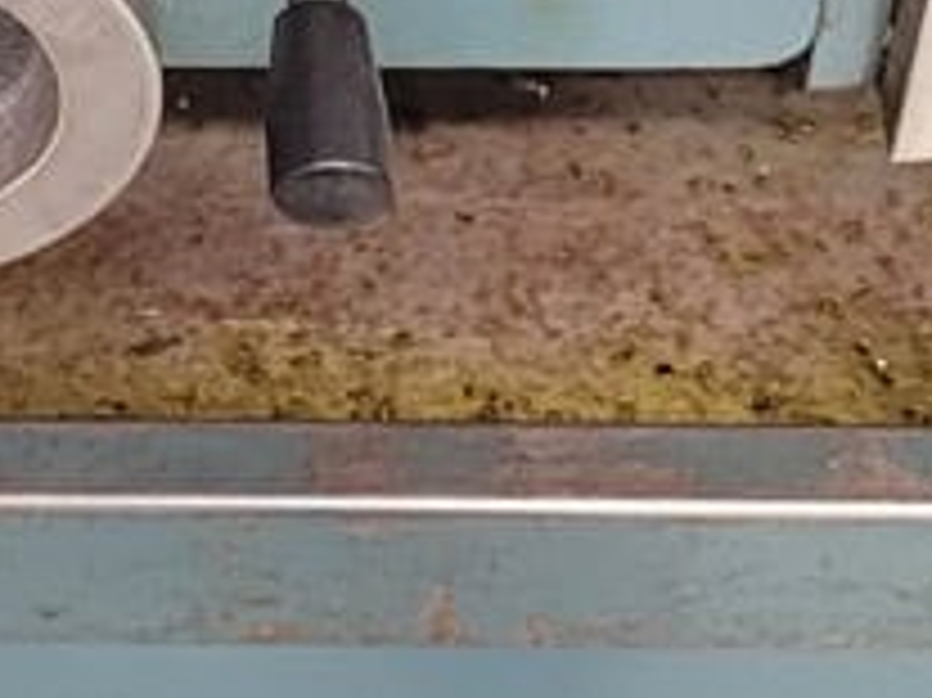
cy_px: -829
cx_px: -266
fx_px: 4332
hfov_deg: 11.9
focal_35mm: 161
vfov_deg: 8.6
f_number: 1.8
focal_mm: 5.4
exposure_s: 1/40
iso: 320
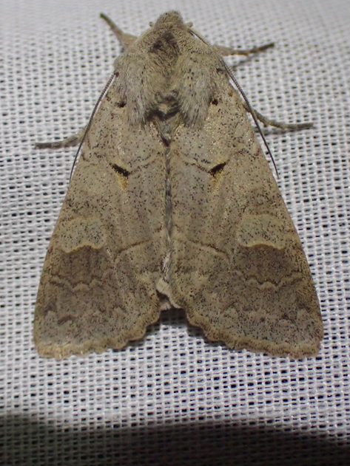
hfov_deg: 20.2
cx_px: 174
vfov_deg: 26.7
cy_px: 231
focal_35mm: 73
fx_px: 984
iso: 640
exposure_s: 1/200
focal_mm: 9.65
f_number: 3.3
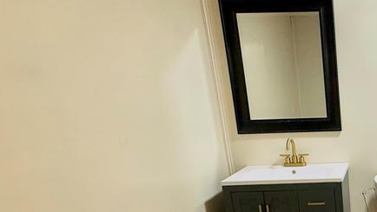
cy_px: 186
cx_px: 395
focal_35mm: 36
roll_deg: +1.5
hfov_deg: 44.8
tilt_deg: -15.9
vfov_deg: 31.5
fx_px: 360
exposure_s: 1/120
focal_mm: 2.22
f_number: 2.2
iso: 320
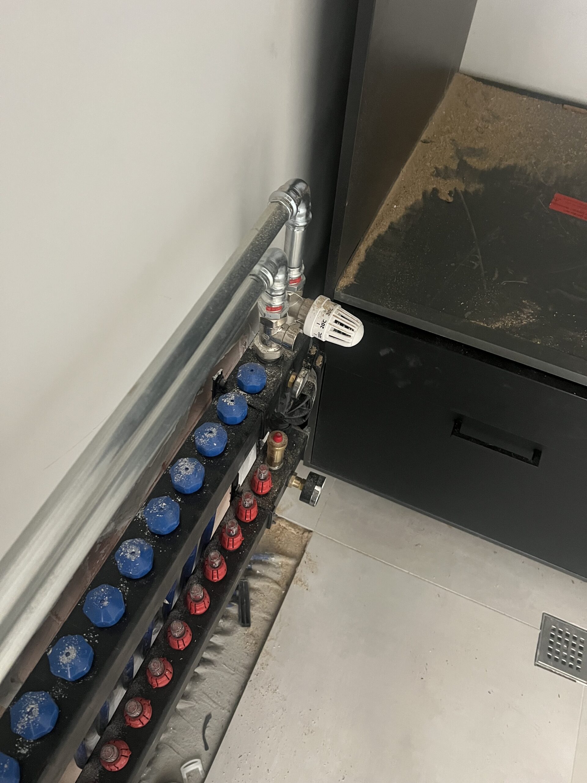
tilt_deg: -55.8
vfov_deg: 67.3
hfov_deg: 53.1
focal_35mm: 26
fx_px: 588
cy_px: 392
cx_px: 294
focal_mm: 5.7
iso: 640
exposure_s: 1/38
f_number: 1.5
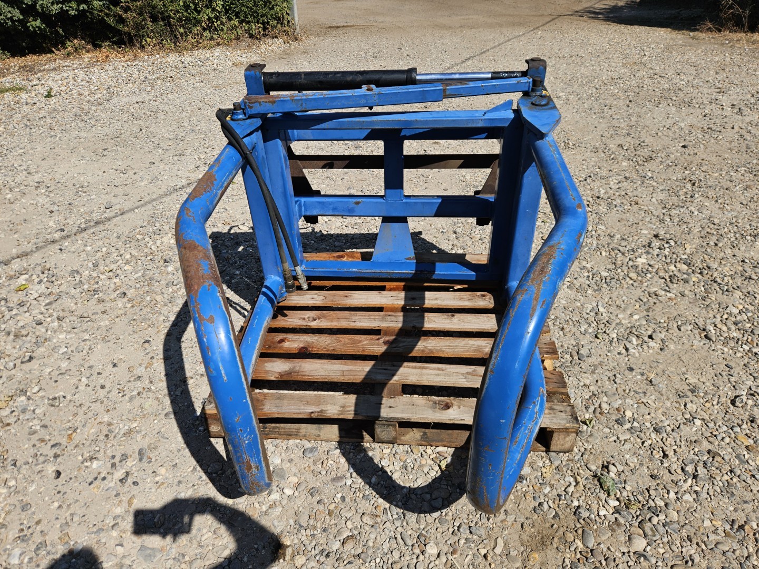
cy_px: 284
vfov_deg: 58.9
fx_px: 504
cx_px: 380
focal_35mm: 23
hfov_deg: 73.9
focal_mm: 5.4
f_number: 1.8
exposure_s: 1/2701
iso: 25
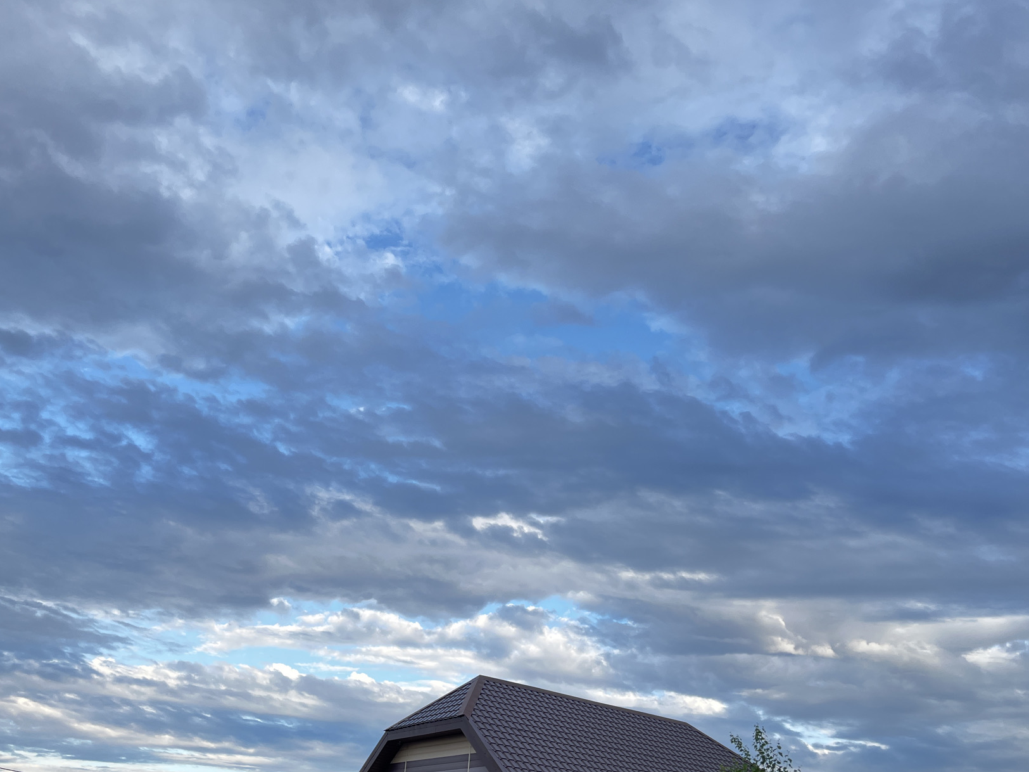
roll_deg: -4.7
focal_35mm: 32
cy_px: 459
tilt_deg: +24.6
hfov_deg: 56.8
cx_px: 502
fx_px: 951
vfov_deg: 44.0
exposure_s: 1/325
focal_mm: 5.1
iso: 50
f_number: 1.6
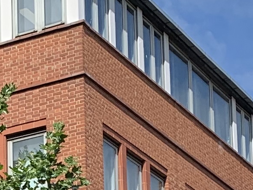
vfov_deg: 7.8
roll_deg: +0.7
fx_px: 1308
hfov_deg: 10.9
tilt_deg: +8.3
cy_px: 441
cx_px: -47
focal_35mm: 179
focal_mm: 4.25
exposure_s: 1/1880
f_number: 1.8
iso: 25
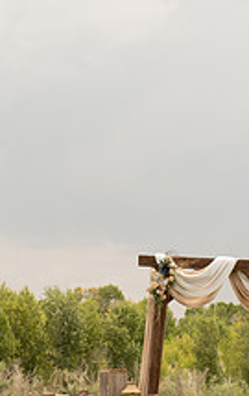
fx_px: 1612
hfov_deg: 8.8
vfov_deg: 14.0
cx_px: 216
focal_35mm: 149
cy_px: 127
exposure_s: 1/320
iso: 250
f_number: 7.1
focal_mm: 70
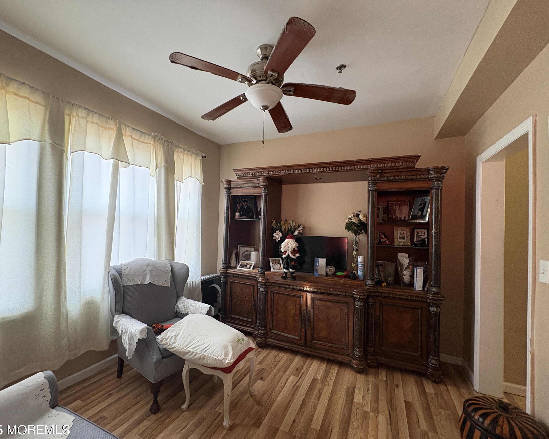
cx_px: 266
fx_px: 244
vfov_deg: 84.0
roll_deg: -1.1
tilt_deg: +0.2
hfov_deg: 96.8
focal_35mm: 15
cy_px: 225
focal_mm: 2.22
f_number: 2.2
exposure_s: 1/60
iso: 400
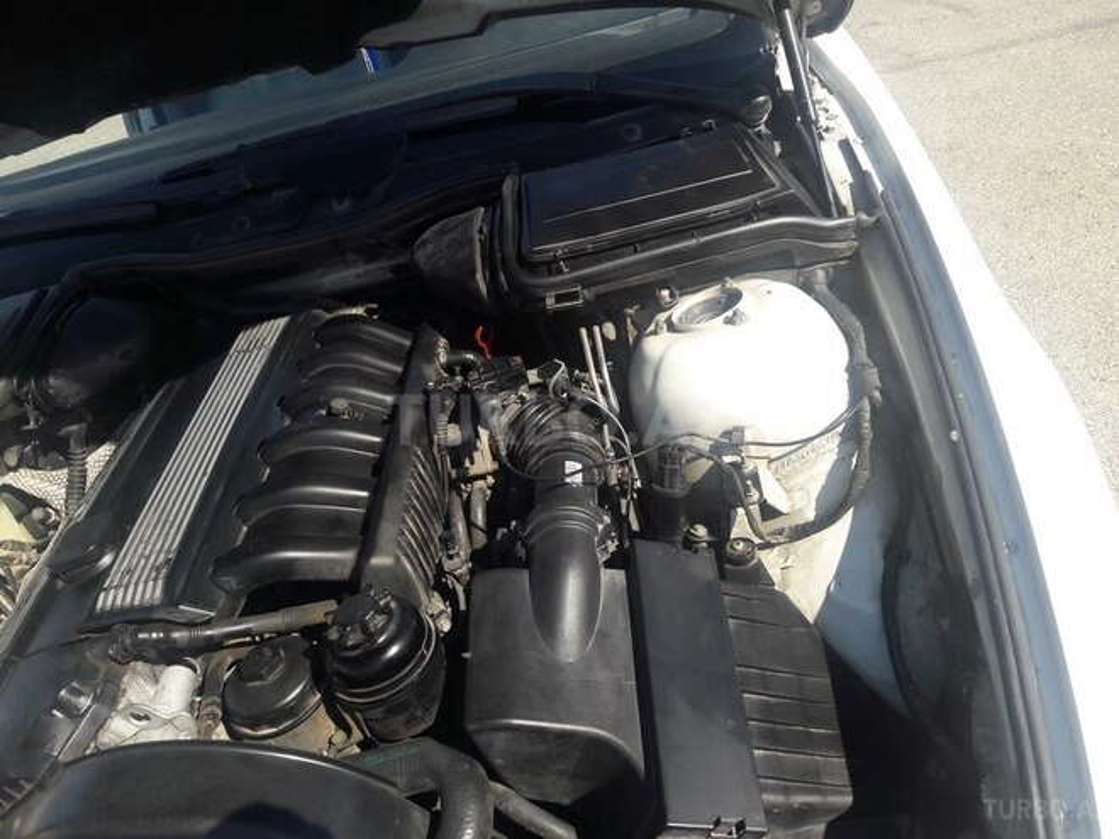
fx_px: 905
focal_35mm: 28
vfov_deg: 49.7
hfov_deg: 63.4
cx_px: 560
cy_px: 420
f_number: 1.9
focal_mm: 3.7
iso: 40
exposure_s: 1/925
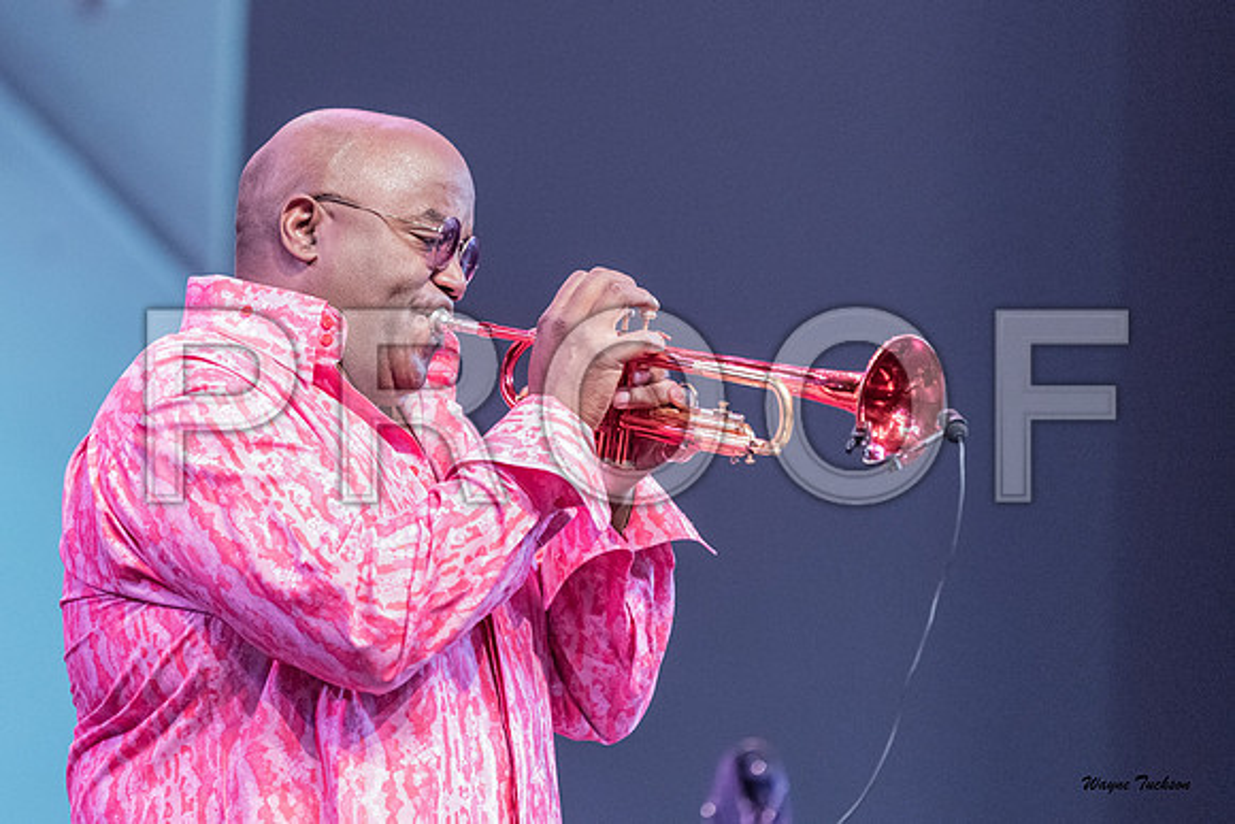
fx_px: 8524
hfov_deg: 8.3
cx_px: 468
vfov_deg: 5.5
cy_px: 440
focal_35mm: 248
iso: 6400
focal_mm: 200
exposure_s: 1/250
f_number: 3.2
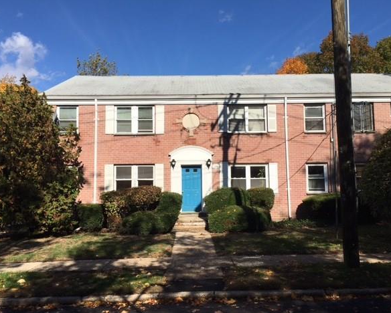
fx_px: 359
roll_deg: +0.4
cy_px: 159
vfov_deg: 47.2
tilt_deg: +4.8
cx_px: 195
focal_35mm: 31
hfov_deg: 57.1
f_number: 2.2
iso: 25
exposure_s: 1/2404
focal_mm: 4.15
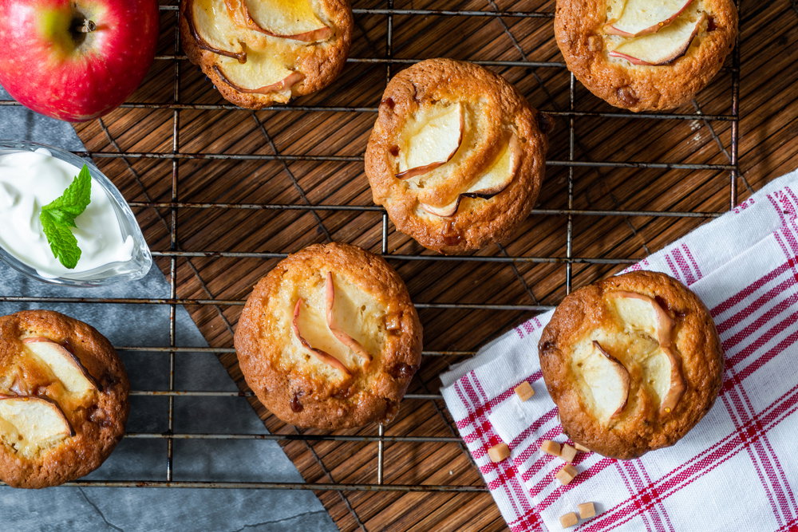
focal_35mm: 90
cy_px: 266
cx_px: 399
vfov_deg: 15.2
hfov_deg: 22.6
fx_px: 1995
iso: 100
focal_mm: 90
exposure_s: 4
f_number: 11
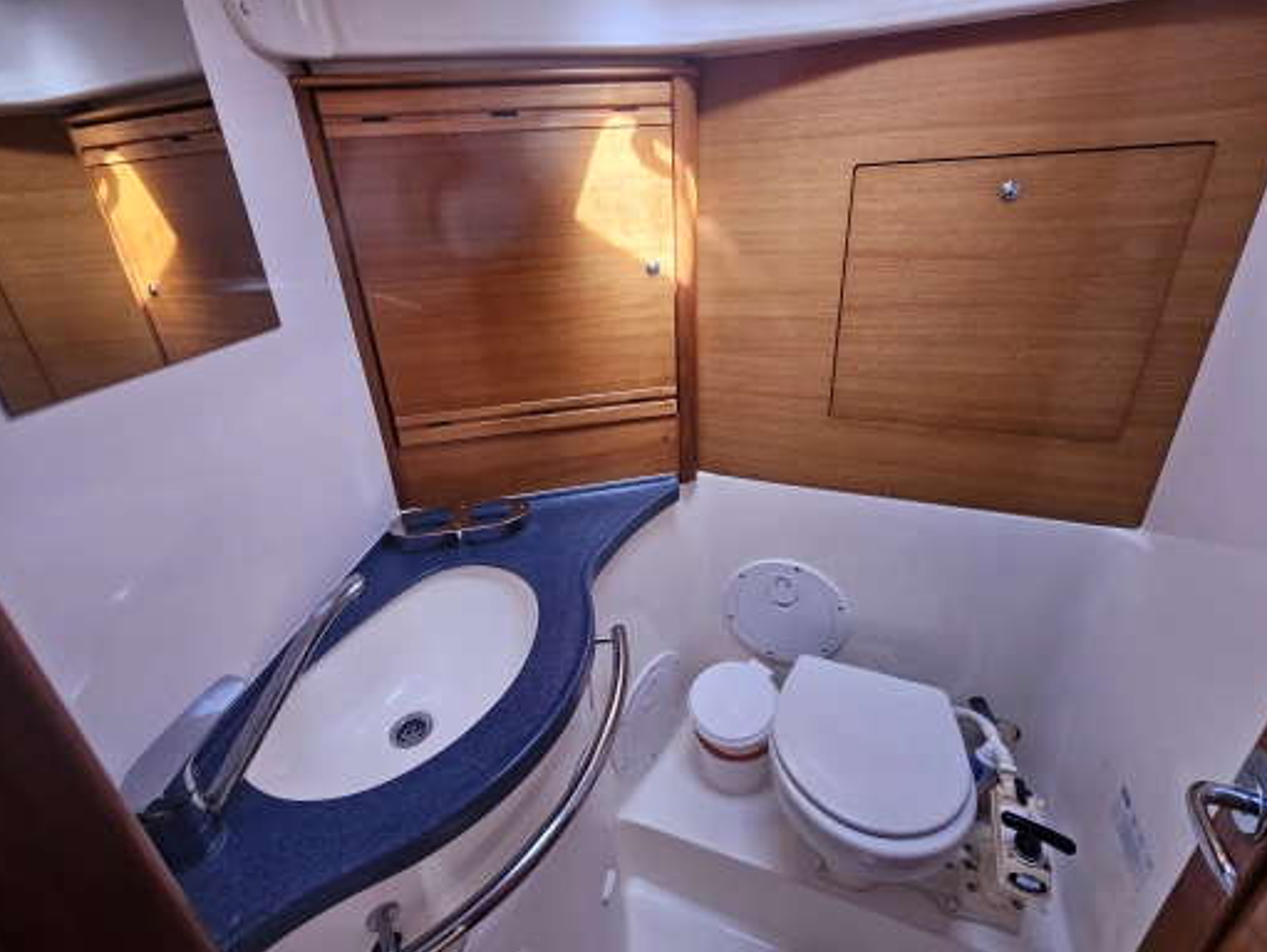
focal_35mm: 14
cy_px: 452
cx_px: 627
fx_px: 513
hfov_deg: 102.0
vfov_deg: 85.7
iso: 160
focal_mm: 2.2
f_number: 2.2
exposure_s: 1/77.4
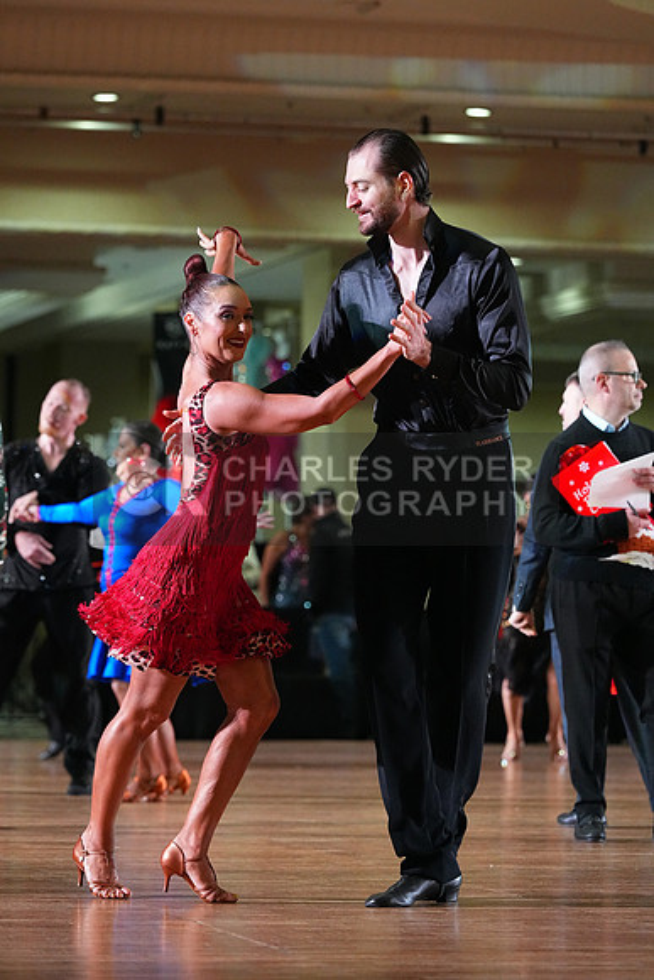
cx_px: 327
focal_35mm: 172
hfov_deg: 8.0
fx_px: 4684
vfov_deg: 11.9
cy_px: 490
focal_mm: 172
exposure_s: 1/400
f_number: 5
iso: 8000
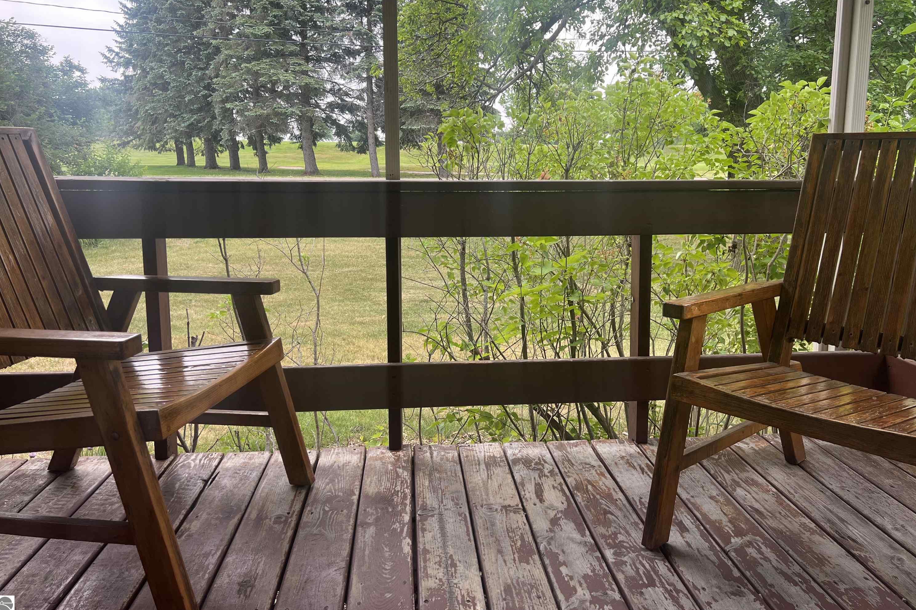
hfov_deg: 65.5
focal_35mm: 28
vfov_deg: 46.3
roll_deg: +0.0
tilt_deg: -7.8
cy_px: 258
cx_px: 469
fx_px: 712
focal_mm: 5.7
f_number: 1.5
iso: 50
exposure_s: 1/448
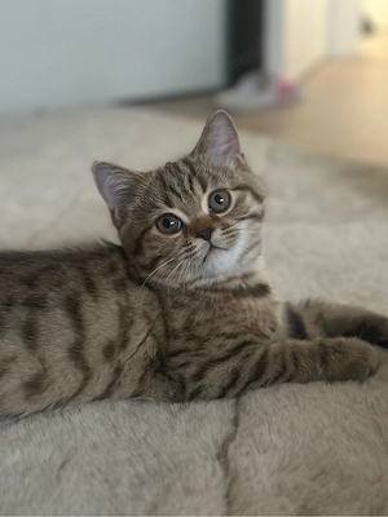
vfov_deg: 39.7
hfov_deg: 30.3
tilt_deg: -20.5
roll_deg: +0.7
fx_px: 717
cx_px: 194
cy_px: 258
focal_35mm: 48
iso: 800
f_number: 1.78
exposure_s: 1/30
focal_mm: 6.86
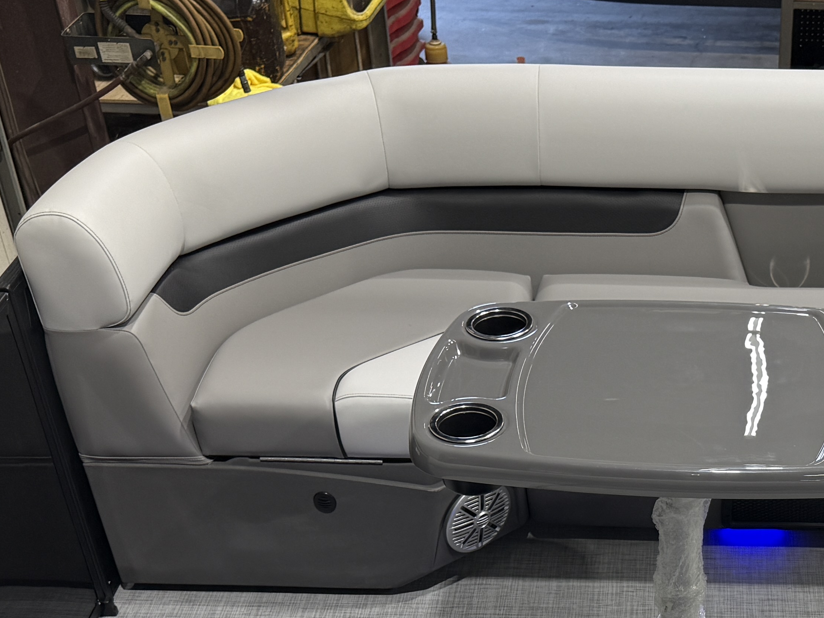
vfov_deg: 22.0
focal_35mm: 62
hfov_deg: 30.4
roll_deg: +1.3
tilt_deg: -40.7
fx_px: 1476
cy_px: 731
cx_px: 670
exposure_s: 1/120
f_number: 1.78
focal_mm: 6.76
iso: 80
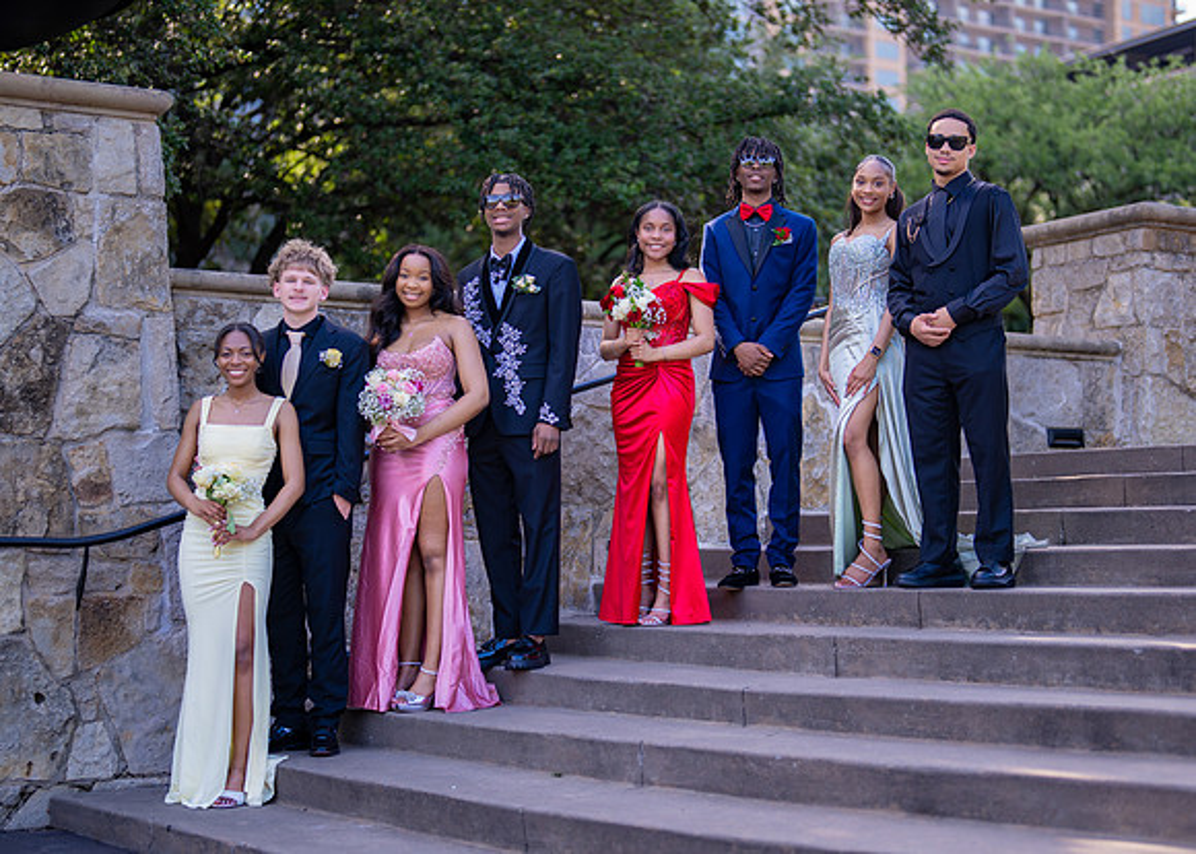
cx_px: 625
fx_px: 1987
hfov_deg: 33.5
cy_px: 433
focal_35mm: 58
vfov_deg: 24.3
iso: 200
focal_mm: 50
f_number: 1.2
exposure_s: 1/1600
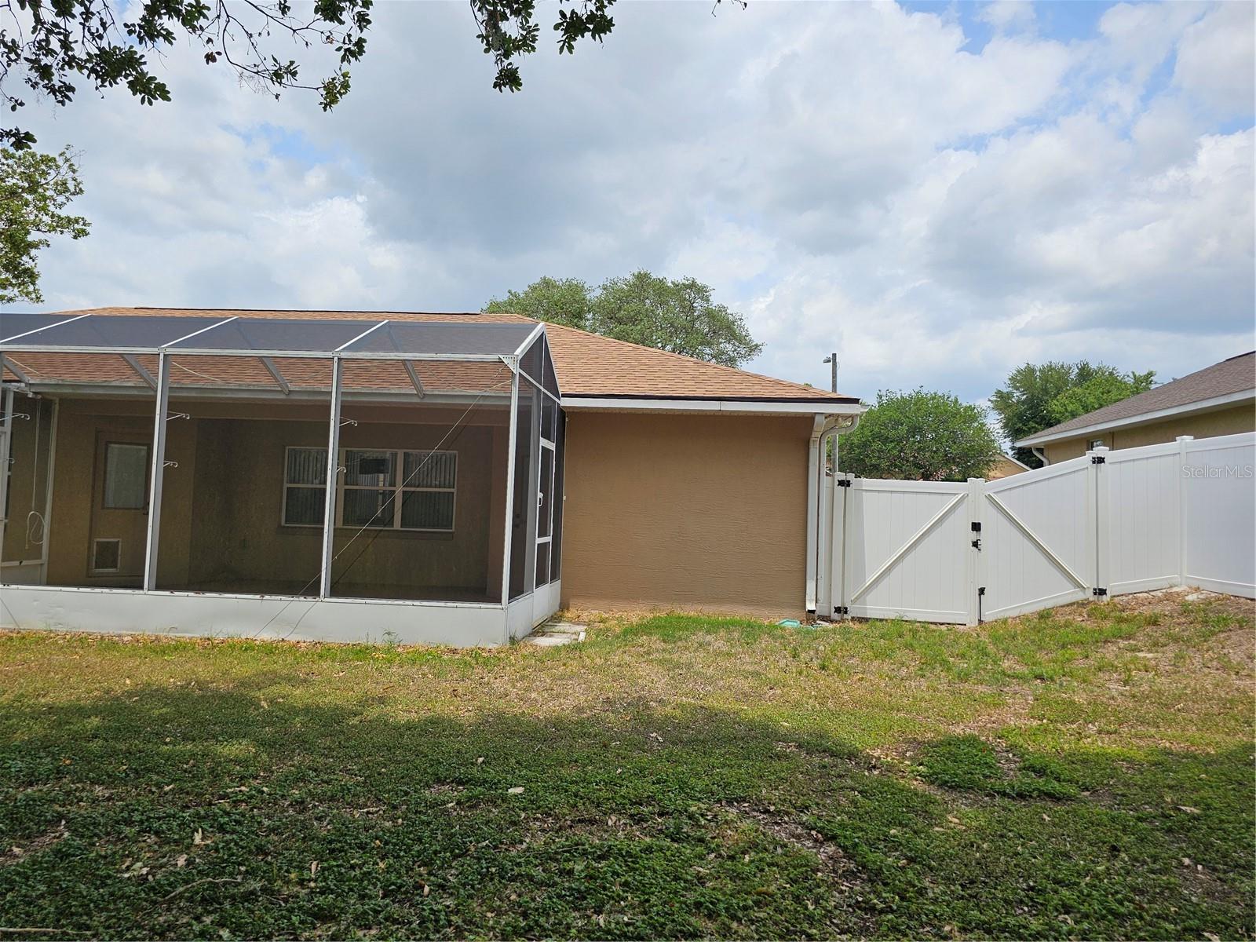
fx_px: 835
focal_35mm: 23
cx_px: 628
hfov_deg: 73.9
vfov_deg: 58.9
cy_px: 471
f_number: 1.7
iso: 10
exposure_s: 1/927
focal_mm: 6.3
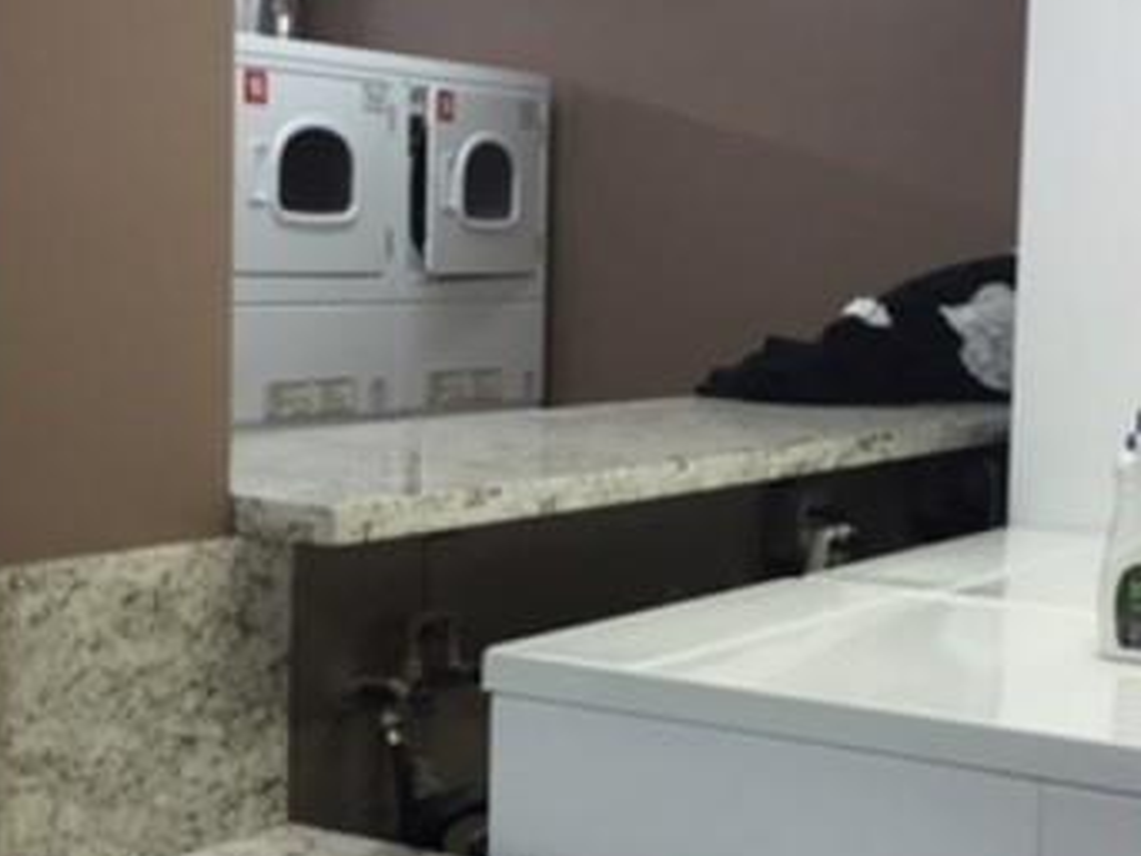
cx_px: 502
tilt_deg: -4.0
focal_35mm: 68
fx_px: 2242
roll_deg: -2.0
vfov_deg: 21.6
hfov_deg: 28.5
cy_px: 411
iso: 50
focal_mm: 4.15
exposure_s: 1/30
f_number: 2.2
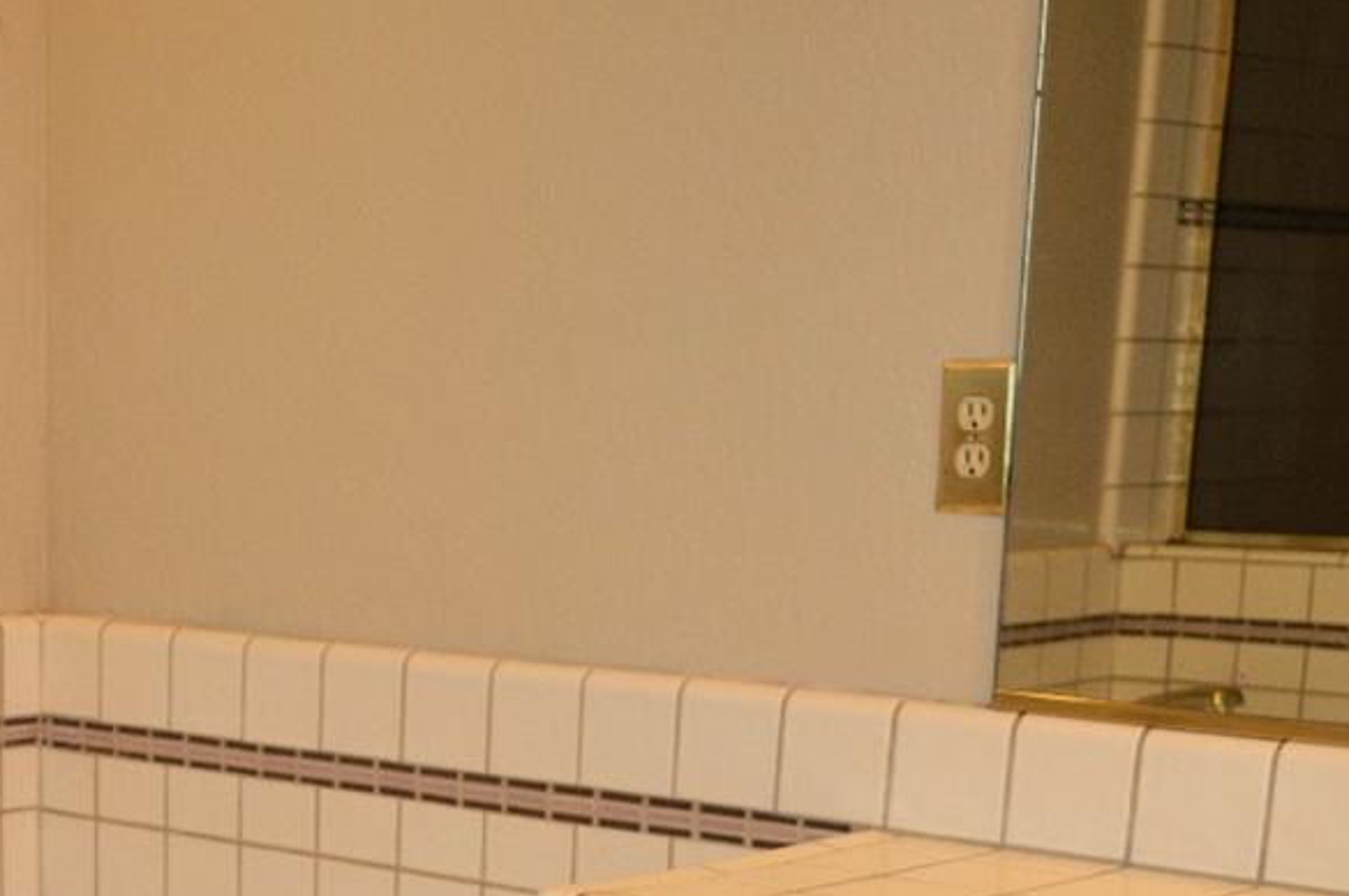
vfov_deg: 16.9
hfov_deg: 25.7
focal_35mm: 77
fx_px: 2882
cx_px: 182
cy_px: 1075
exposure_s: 1/60
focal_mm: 20
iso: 400
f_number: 3.8
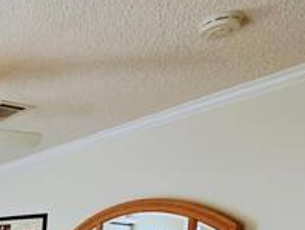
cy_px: 253
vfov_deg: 30.7
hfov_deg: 31.3
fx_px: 371
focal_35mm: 42
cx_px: -116
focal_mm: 2.2
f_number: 2.2
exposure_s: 1/120
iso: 125
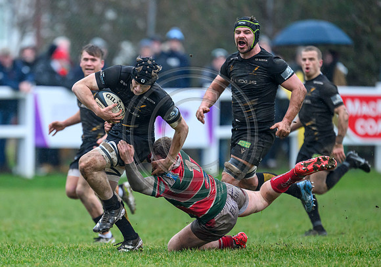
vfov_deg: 2.0
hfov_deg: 2.9
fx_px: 7551
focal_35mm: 703
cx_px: 139
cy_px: 161
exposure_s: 1/1250
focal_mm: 560
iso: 3200
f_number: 4
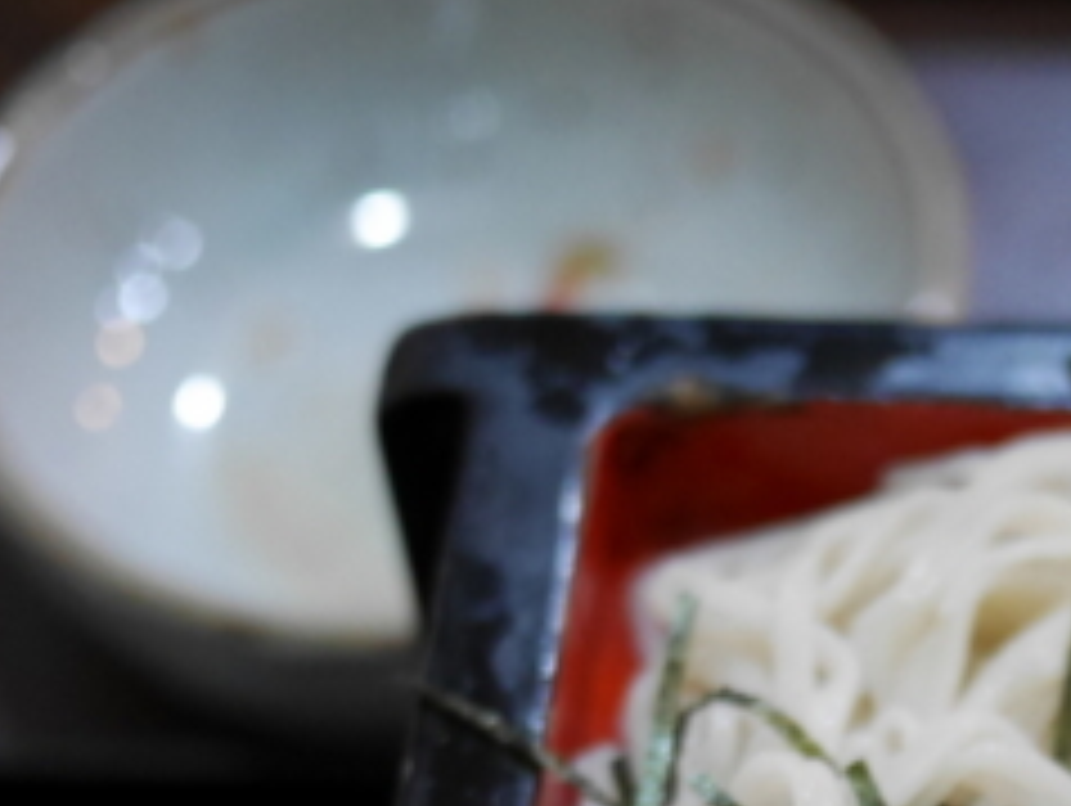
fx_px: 3128
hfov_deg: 19.0
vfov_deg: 14.2
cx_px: 1012
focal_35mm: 101
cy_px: 1006
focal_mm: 20
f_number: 1.7
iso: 1600
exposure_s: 1/60
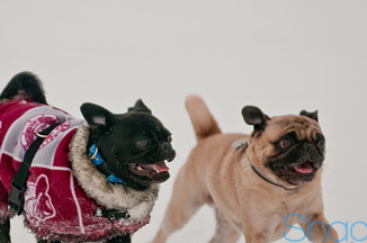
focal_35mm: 494
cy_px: 69
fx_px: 5025
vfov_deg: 2.8
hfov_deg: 4.2
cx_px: 136
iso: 200
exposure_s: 1/200
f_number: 2.8
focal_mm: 185
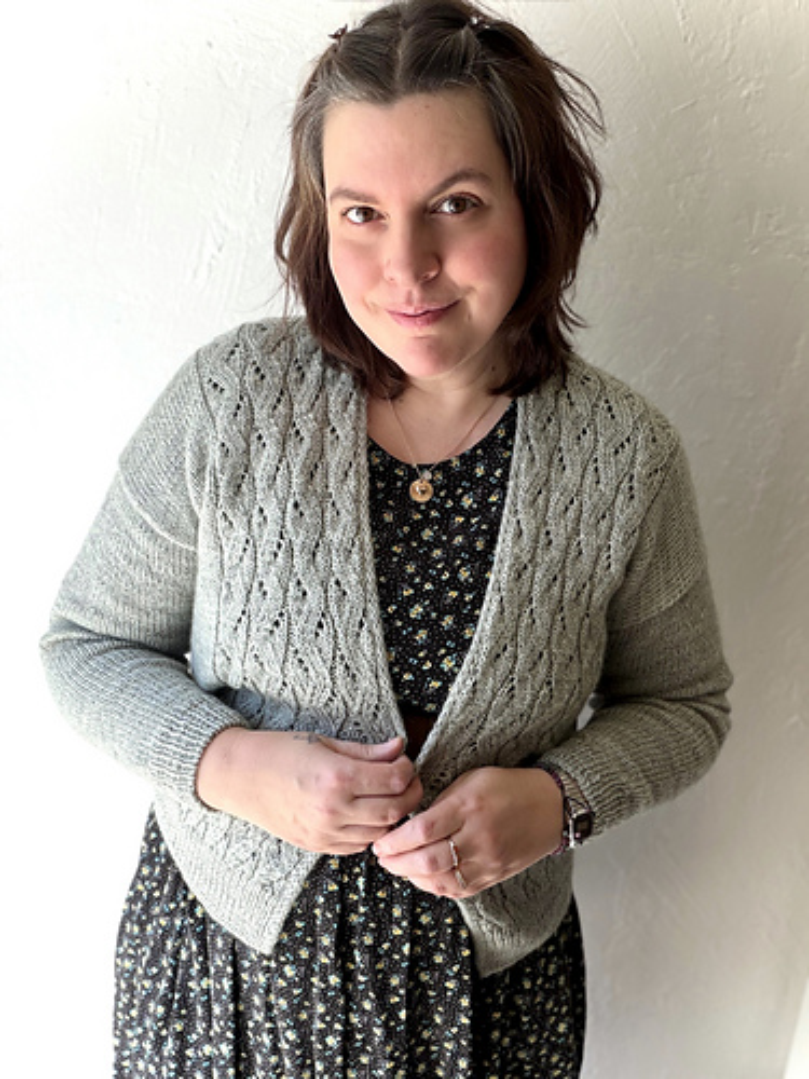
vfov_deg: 60.0
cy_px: 540
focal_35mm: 30
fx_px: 935
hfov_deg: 46.8
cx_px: 404
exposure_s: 1/121
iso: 40
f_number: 1.9
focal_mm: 2.71
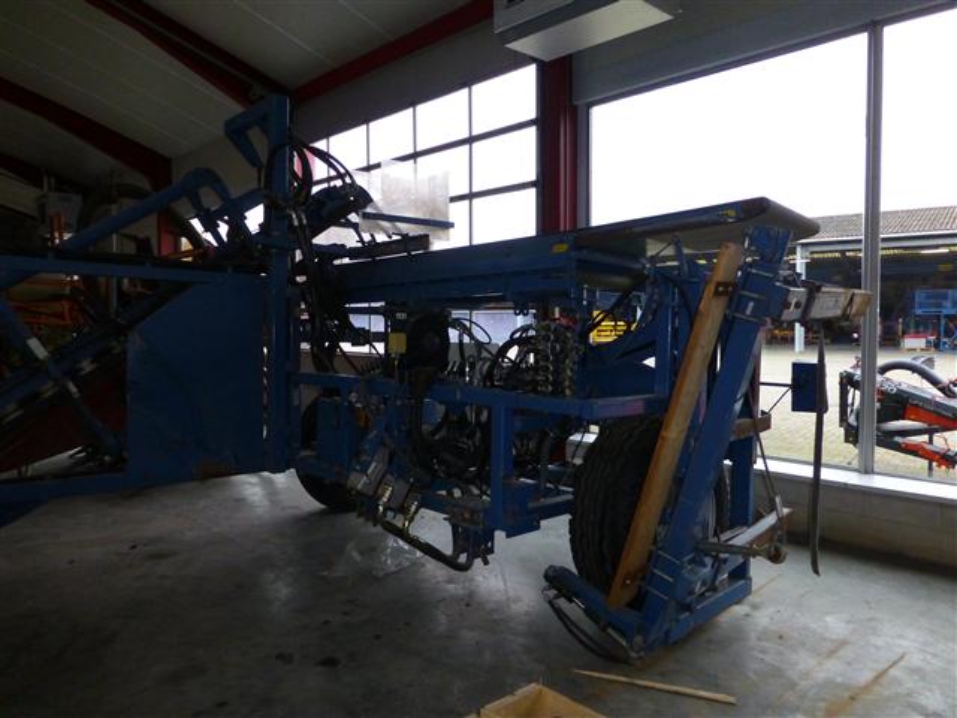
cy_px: 359
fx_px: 664
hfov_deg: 71.6
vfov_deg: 56.8
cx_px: 478
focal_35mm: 24
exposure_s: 1/60
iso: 500
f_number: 3.3
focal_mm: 4.3
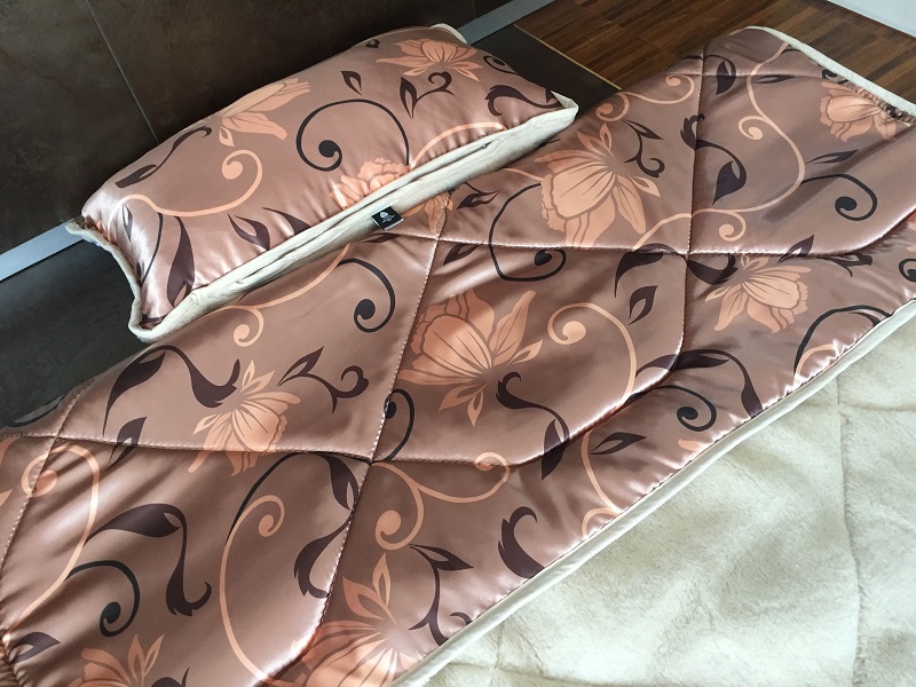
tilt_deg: -51.1
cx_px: 458
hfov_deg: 61.7
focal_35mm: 29
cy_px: 344
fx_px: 767
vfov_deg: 48.2
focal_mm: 4.15
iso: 160
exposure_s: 1/33
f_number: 2.2
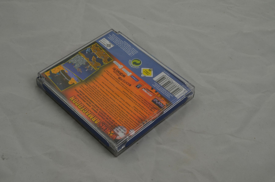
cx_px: 138
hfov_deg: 33.5
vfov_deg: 22.5
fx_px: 457
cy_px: 91
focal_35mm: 60
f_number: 20
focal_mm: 40
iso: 100
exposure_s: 1/3
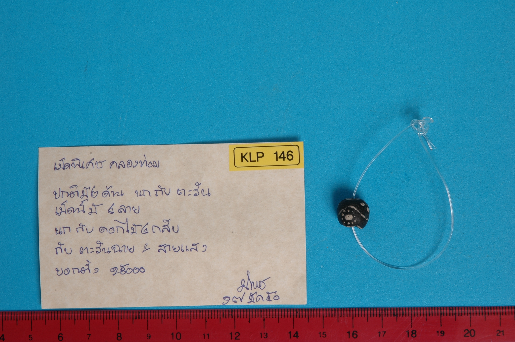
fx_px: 1501
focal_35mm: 105
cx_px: 258
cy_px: 171
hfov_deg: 19.5
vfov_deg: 13.0
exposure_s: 1/4
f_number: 29
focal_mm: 70
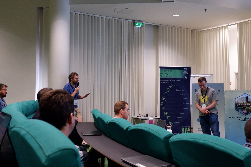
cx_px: 134
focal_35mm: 36
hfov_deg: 53.1
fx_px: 251
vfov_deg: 36.9
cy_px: 83
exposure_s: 1/160
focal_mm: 20.9
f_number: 4.2
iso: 2500
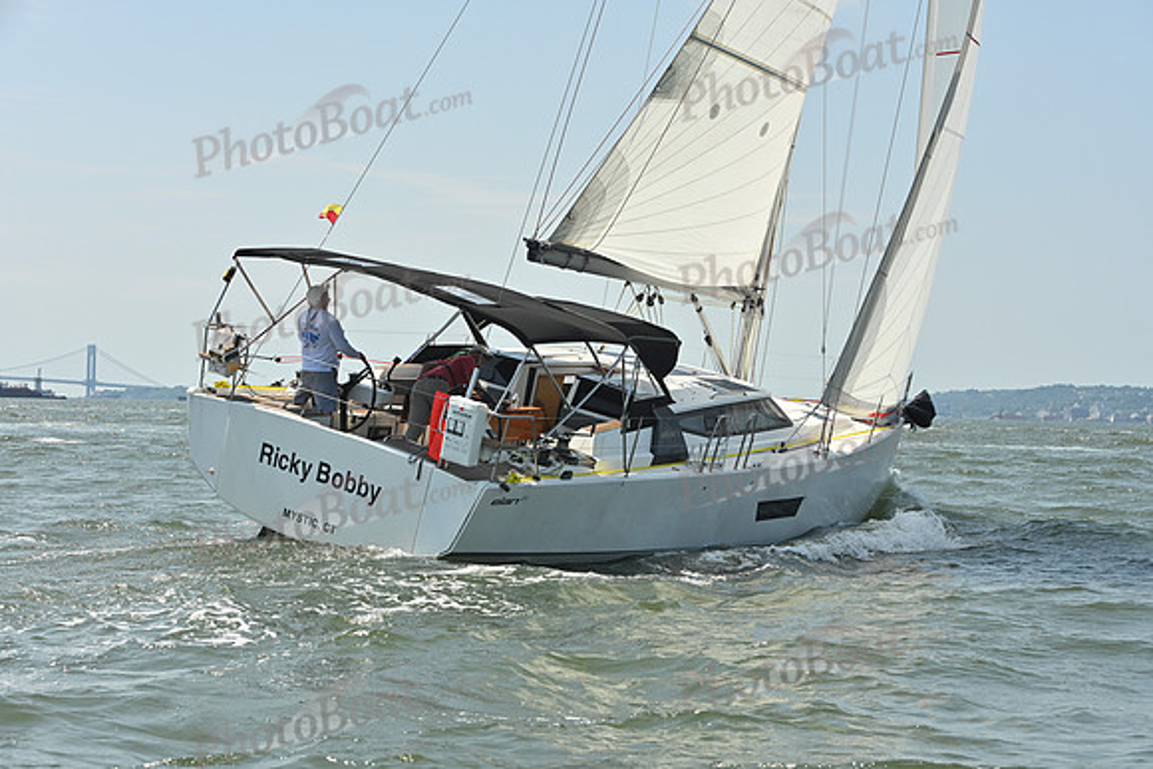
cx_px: 576
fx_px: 2242
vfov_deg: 19.5
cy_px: 384
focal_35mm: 70
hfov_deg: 28.8
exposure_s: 1/1250
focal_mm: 70
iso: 320
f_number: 8
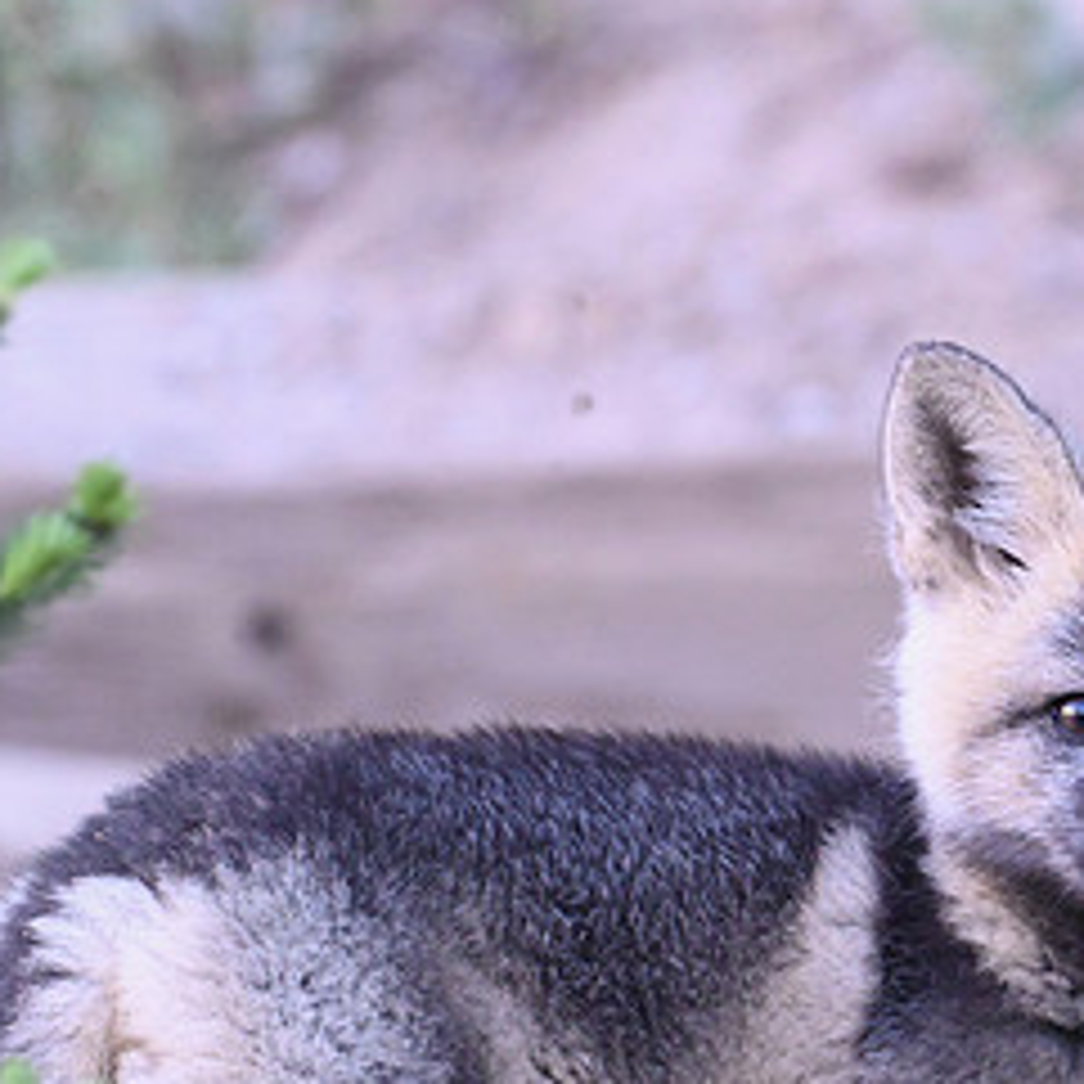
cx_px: 1228
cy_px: 848
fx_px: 86872
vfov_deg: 0.7
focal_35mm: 2452
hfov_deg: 0.7
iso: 6400
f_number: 13
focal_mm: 1200
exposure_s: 1/160
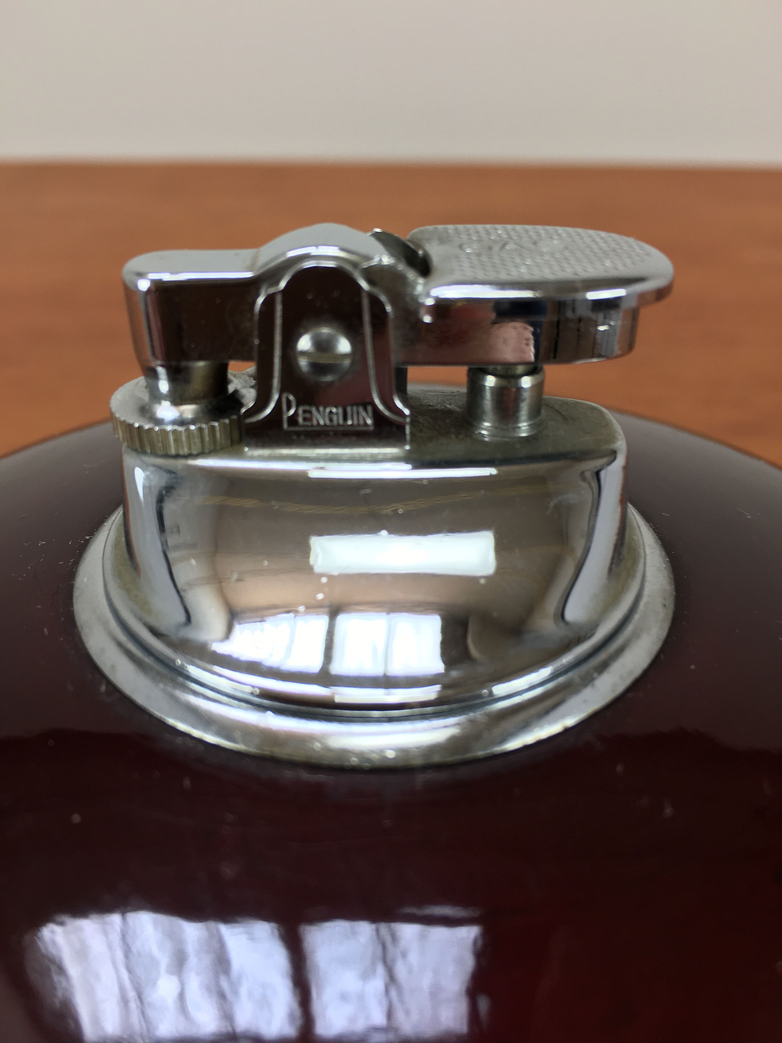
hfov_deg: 48.2
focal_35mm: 29
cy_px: 522
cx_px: 391
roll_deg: -0.7
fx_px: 874
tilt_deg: -31.4
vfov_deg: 61.7
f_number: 2.2
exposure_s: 1/50
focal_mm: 4.15
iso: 32
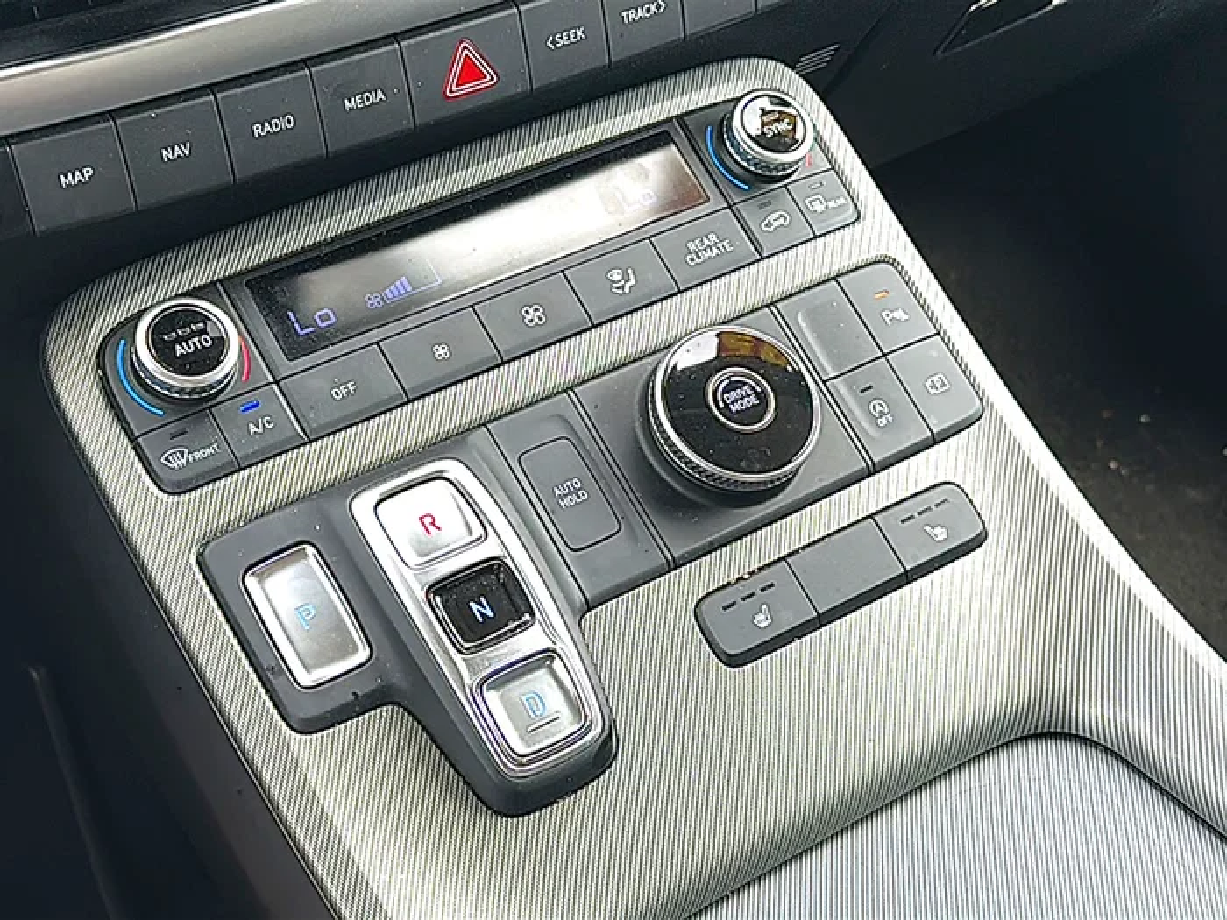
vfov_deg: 30.3
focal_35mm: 48
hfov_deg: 39.7
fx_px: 1701
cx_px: 614
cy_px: 460
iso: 80
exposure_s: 1/315
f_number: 1.78
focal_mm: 6.86
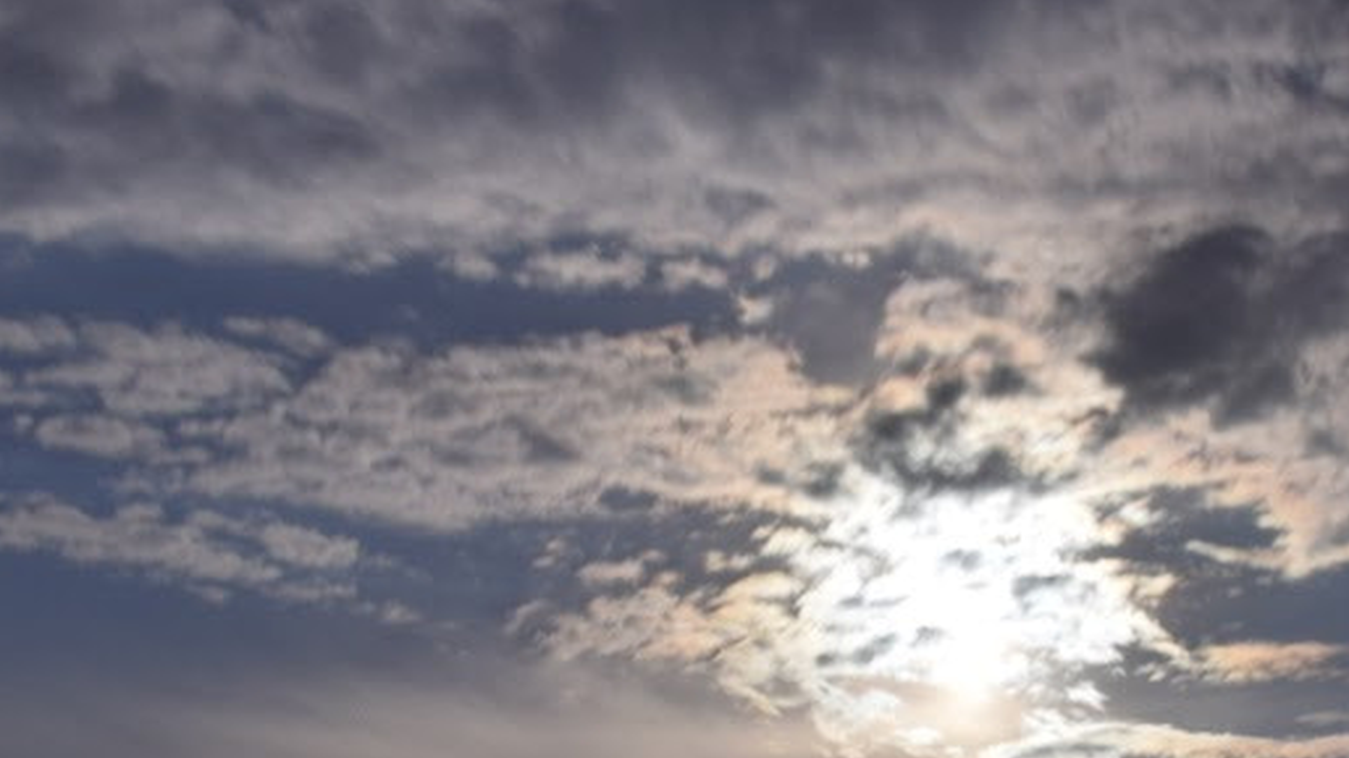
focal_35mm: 109
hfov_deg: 19.6
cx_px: 879
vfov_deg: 11.1
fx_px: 3899
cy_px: 608
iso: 100
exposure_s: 30
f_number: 9
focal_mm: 22
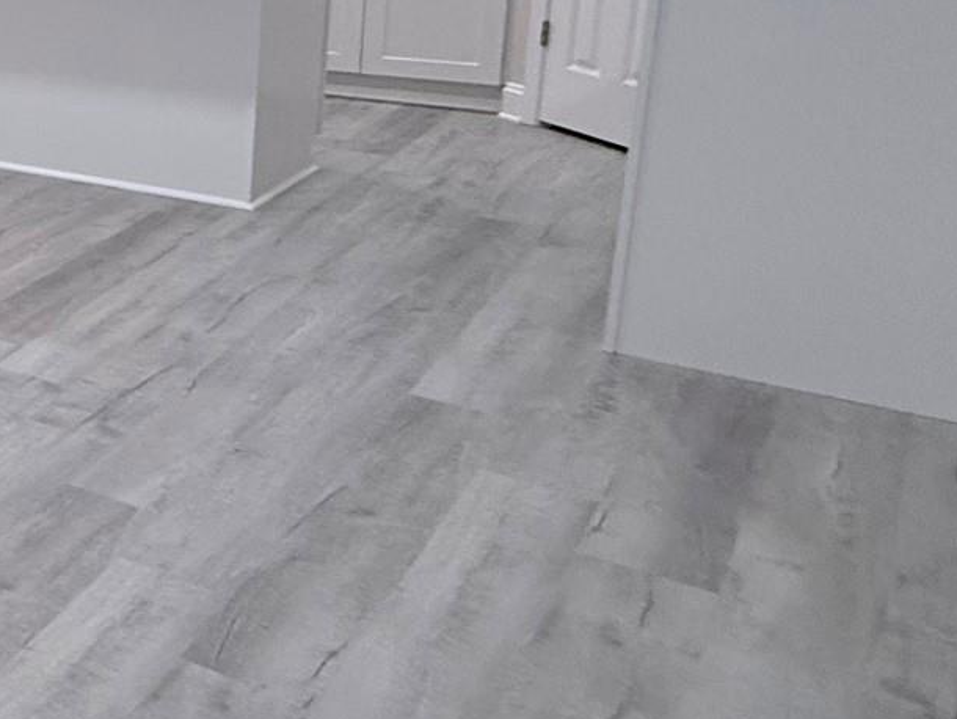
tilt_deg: -11.4
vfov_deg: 29.7
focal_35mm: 47
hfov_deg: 27.1
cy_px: 86
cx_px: -505
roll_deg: +4.6
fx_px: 1300
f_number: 2.2
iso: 250
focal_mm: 2.22
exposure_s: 1/120
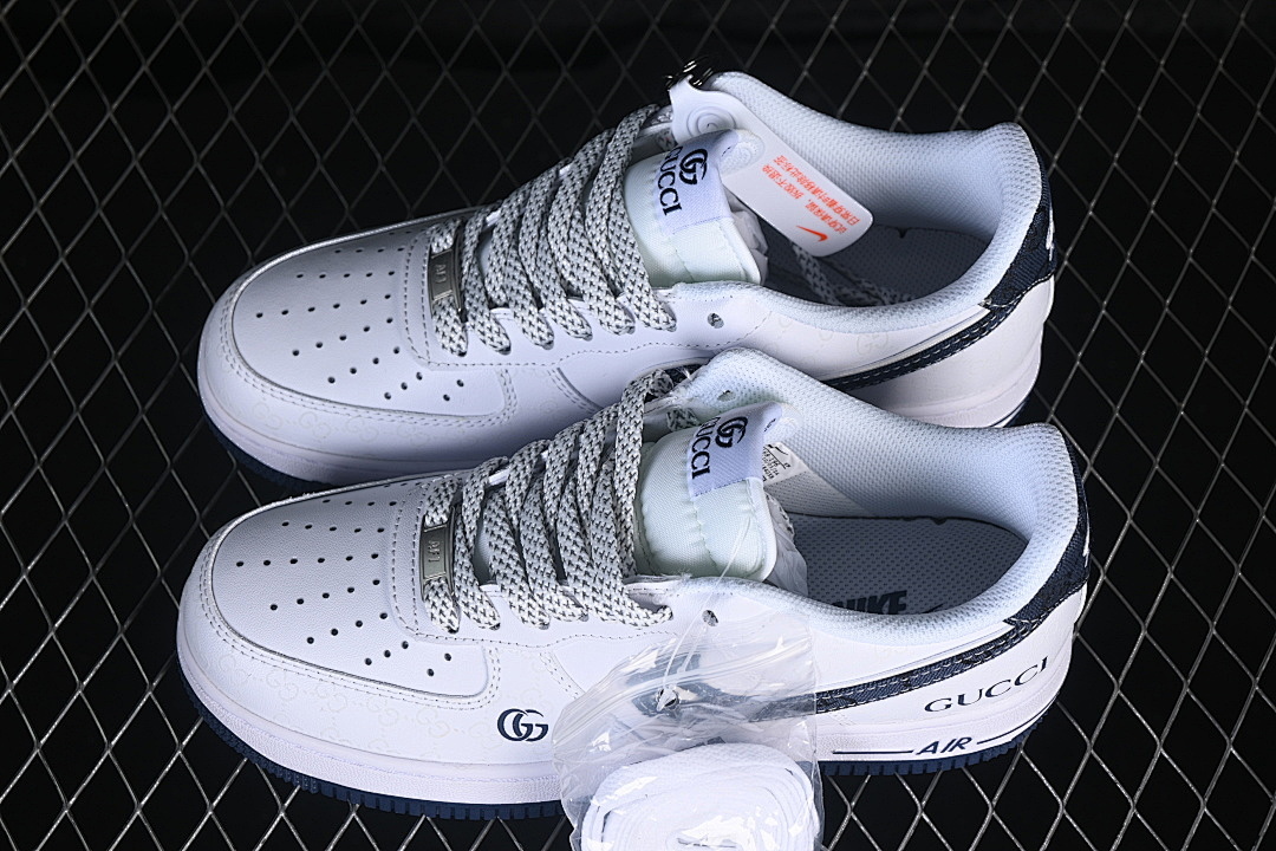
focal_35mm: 75
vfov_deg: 18.2
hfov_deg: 27.0
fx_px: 2658
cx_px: 638
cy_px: 426
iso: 160
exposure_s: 1/100
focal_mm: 50
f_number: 7.1
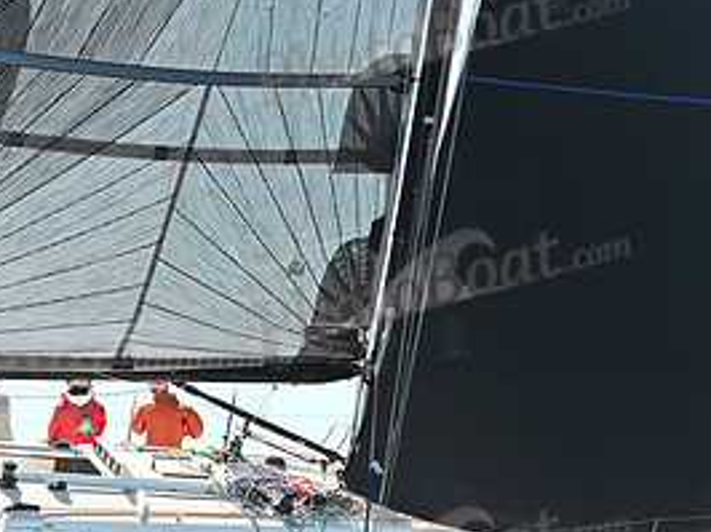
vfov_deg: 10.0
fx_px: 3017
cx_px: 118
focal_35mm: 147
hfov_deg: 13.4
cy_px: 461
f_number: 5
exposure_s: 1/1250
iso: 320
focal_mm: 70
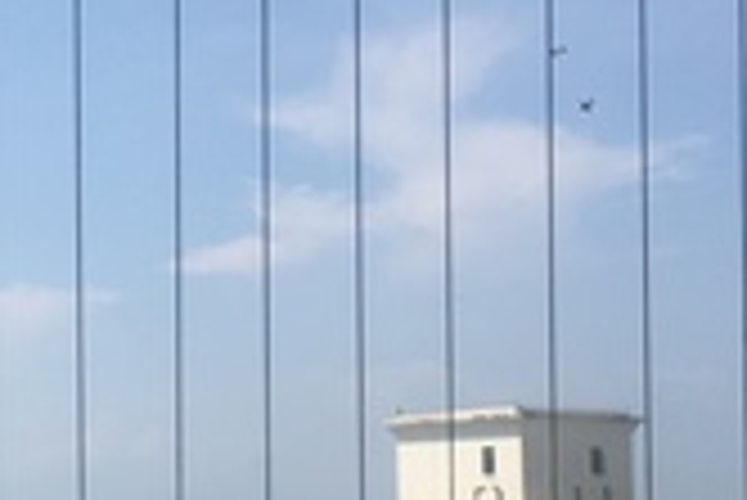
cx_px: -238
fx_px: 2264
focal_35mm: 109
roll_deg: +0.7
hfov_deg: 17.5
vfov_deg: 12.5
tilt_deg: +6.2
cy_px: 432
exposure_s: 1/1972
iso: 25
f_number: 2.2
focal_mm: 4.15
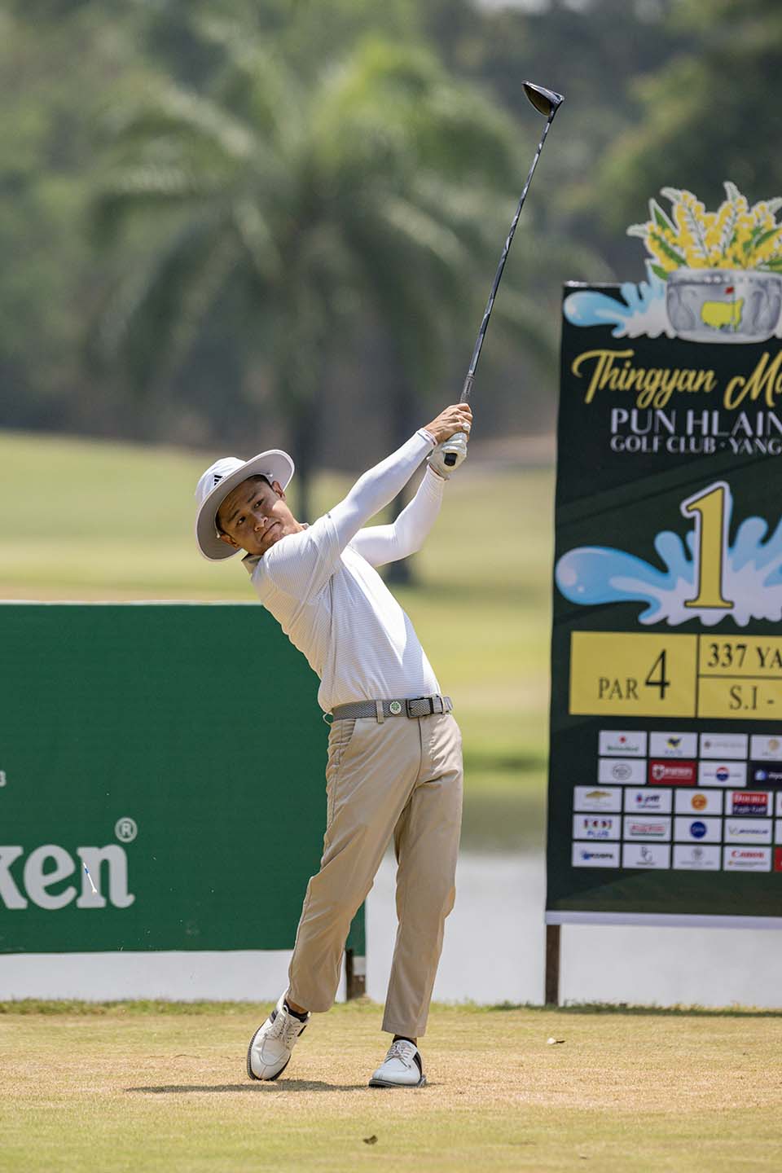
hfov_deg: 3.4
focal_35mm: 400
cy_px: 586
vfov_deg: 5.2
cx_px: 391
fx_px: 13032
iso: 1800
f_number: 5
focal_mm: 400
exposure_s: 1/5000
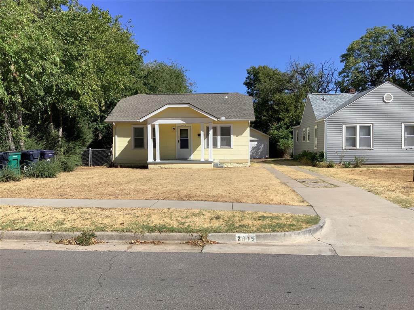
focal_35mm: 31
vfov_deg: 45.4
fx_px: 371
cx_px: 207
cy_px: 155
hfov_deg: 58.4
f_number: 2.4
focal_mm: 3.3
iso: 25
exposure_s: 1/1733
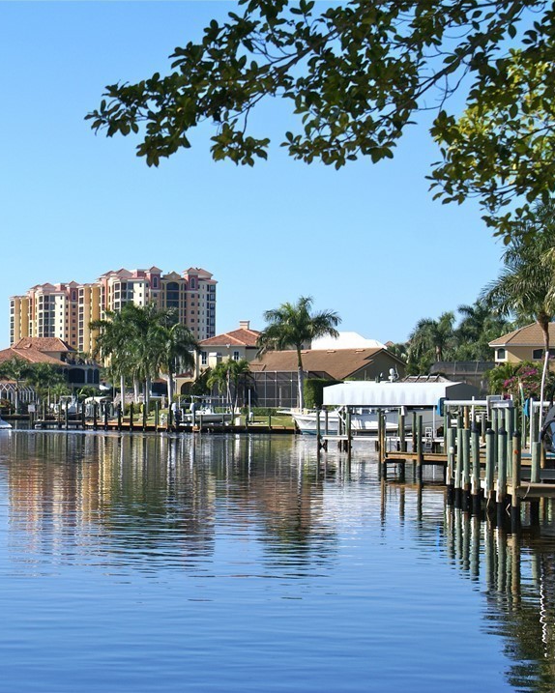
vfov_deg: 20.0
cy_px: 349
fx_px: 1964
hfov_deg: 16.0
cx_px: 98
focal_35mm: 96
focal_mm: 45
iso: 100
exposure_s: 1/500
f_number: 7.1
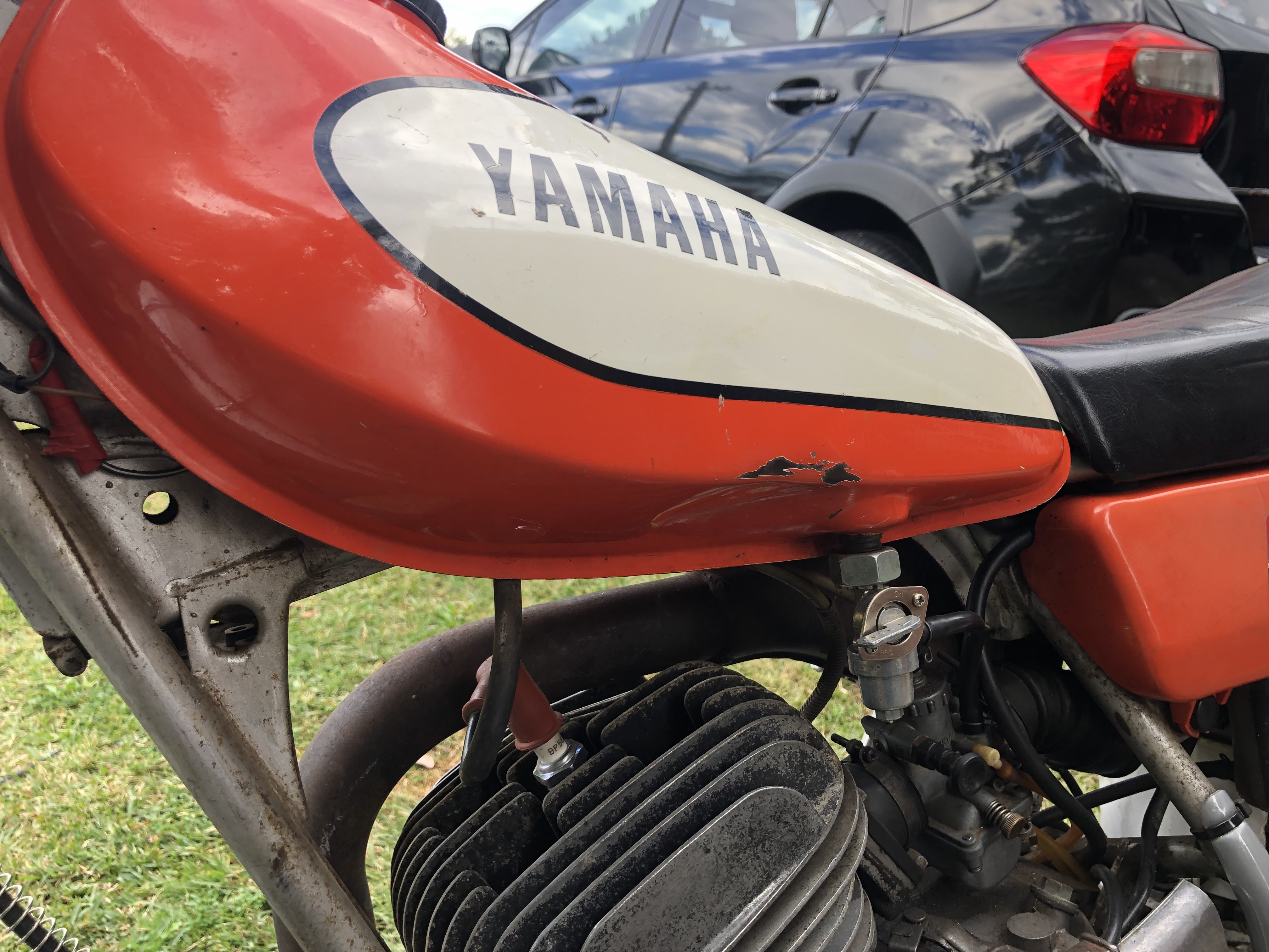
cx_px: 634
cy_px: 476
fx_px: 1026
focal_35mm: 28
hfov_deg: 63.4
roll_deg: -2.7
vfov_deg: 49.7
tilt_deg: -14.1
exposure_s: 1/135
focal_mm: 3.99
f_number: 1.8
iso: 20
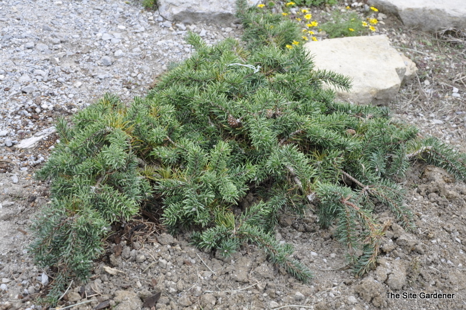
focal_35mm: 78
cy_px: 155
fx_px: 1009
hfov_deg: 26.0
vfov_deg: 17.5
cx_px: 233
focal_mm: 52
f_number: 9
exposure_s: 1/80
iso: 200
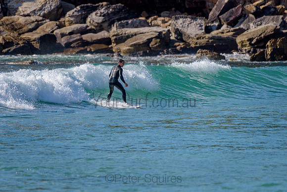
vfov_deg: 2.2
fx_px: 4888
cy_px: 80
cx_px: 111
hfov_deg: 3.4
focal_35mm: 613
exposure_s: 1/3200
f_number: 5.6
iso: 320
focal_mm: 500
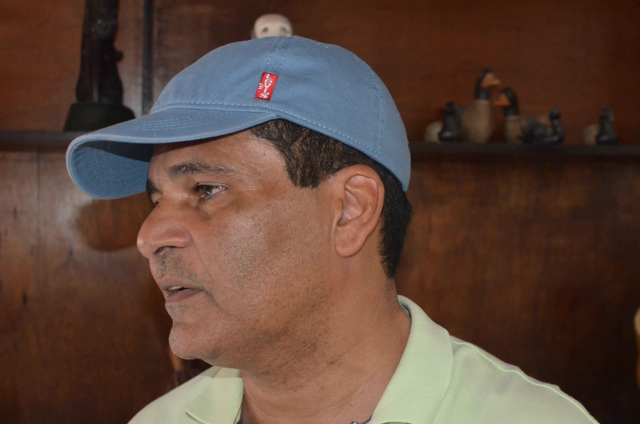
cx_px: 320
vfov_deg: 25.6
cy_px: 212
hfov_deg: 37.9
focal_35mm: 52
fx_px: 931
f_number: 5.6
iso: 3200
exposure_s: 1/60
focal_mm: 35
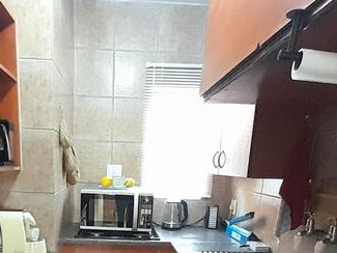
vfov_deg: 39.6
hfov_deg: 56.2
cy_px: 246
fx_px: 312
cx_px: 130
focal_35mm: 32
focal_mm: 1.13
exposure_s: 1/20
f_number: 2.2
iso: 640
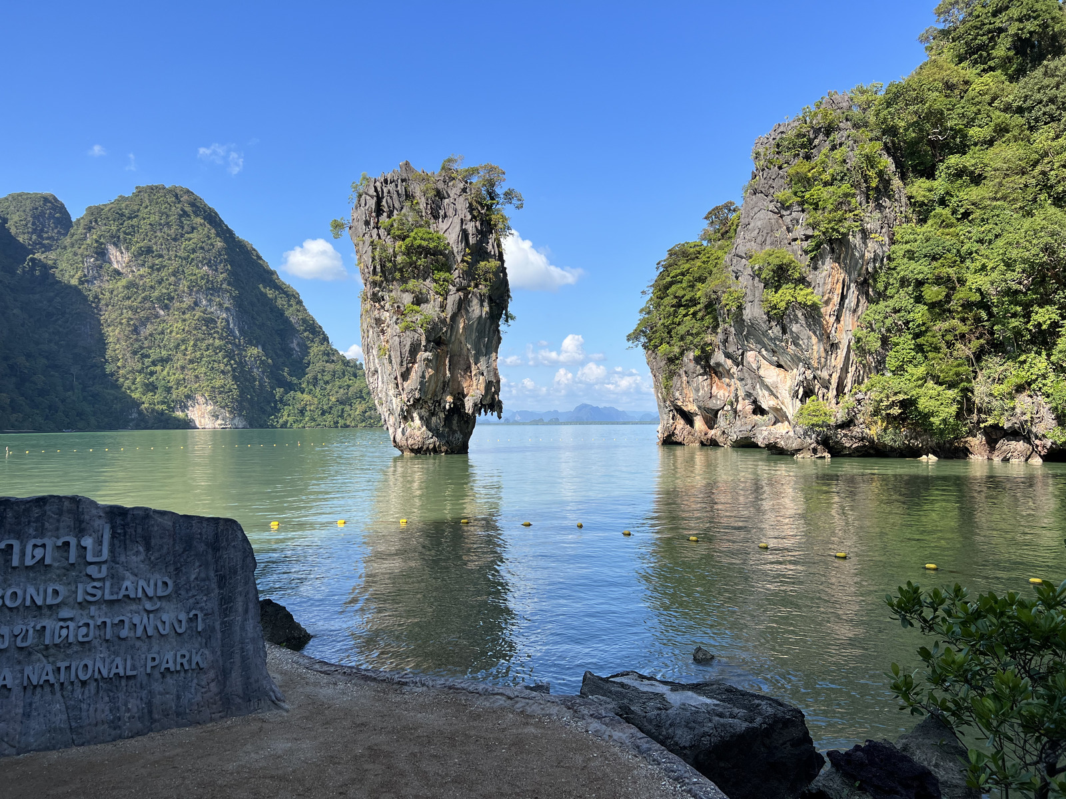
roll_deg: +0.5
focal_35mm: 26
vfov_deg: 53.1
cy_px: 400
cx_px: 533
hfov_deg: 67.3
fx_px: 801
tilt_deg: +1.7
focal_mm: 5.7
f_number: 1.5
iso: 50
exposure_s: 1/2994
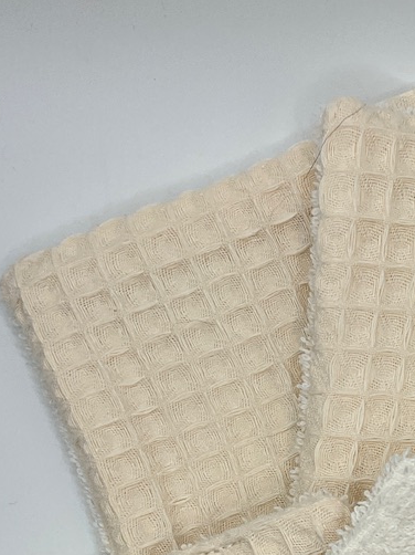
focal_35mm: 74
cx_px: 456
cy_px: 547
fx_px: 1184
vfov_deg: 25.1
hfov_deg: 19.1
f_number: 1.8
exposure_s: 1/383
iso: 25
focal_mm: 3
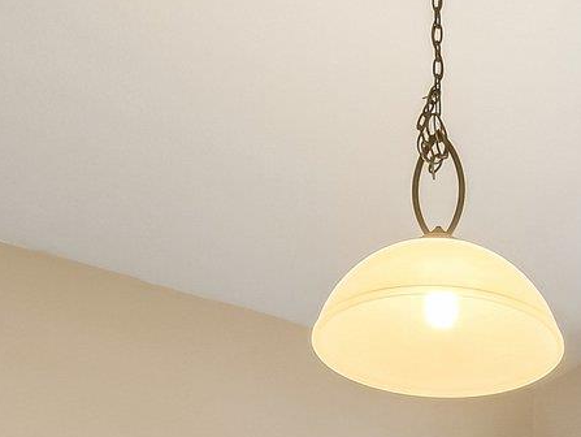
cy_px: 730
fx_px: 1109
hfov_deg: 28.1
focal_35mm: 66
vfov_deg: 18.5
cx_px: 536
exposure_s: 1/10
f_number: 8
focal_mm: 10
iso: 400
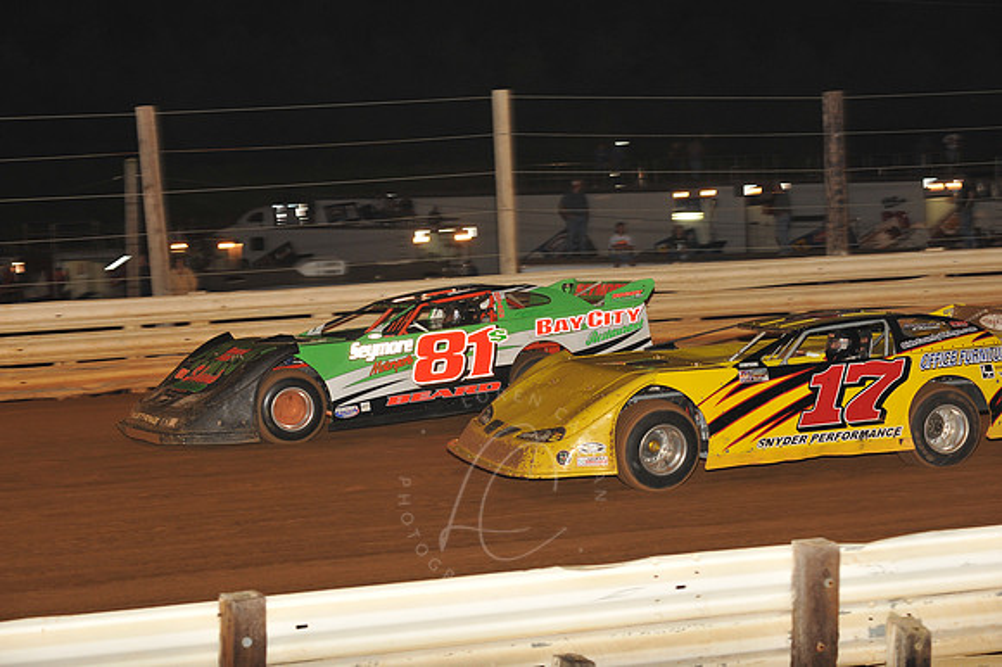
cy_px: 334
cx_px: 501
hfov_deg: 20.4
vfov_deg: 13.7
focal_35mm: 100
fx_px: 2782
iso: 1000
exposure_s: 1/320
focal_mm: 100
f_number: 6.3
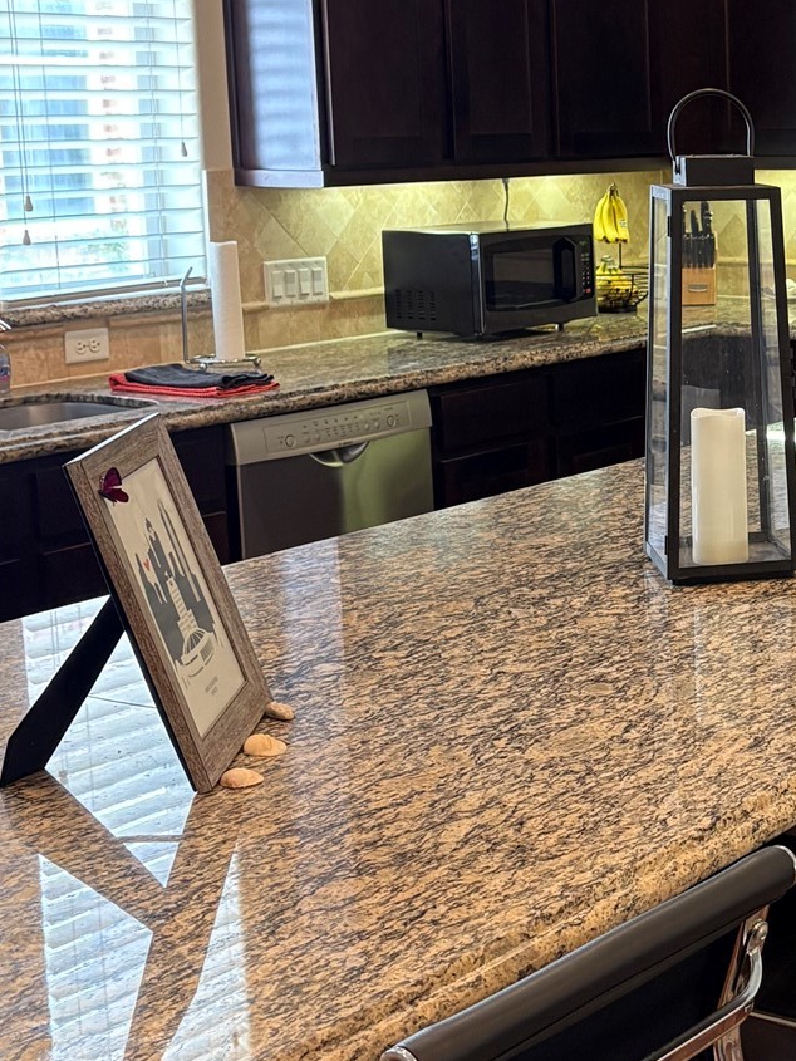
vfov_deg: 30.6
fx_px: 1931
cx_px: 822
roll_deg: +0.2
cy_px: 413
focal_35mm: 63
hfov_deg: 22.3
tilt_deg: -7.6
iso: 160
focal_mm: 5.96
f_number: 1.6
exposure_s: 1/60
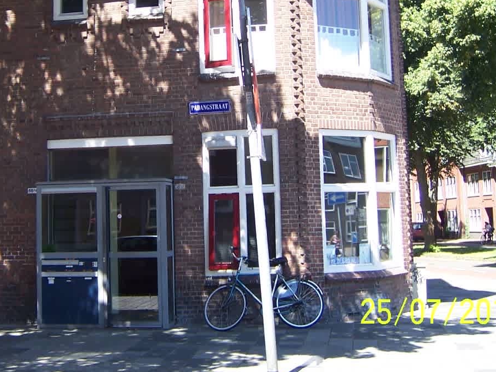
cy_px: 80
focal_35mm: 62
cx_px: 144
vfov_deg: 23.3
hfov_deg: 30.8
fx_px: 888
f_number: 2.8
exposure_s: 1/200
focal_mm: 6.2
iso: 80
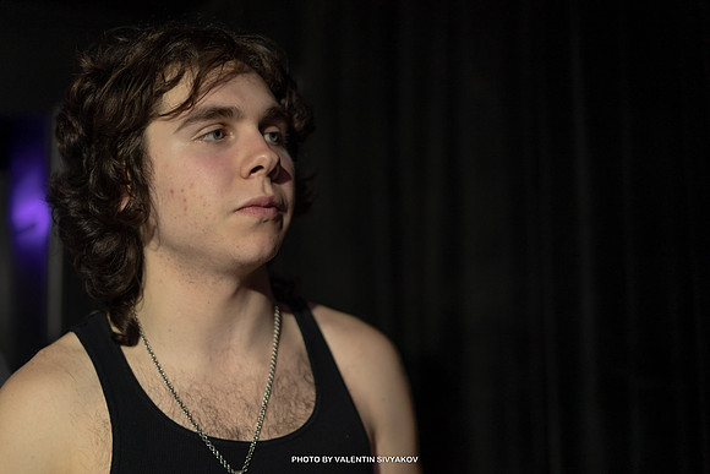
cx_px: 355
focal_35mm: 50
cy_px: 237
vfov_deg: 27.0
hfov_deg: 39.6
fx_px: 986
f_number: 1.8
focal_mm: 50
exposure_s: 1/125
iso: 320
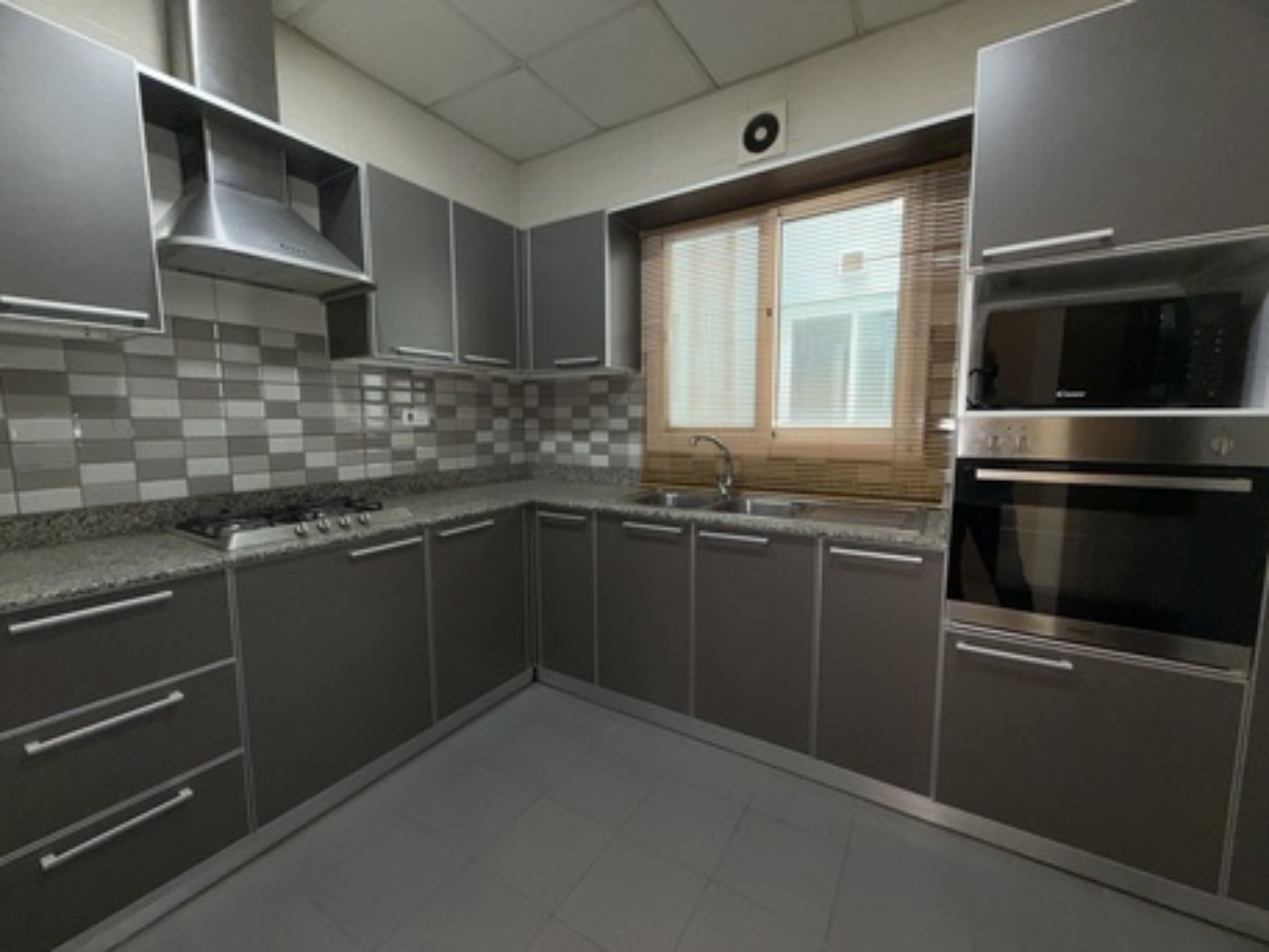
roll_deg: +0.7
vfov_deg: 85.7
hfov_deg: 102.0
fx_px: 513
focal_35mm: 14
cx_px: 634
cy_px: 476
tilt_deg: -6.8
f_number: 2.2
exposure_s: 1/50
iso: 40
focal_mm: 2.22
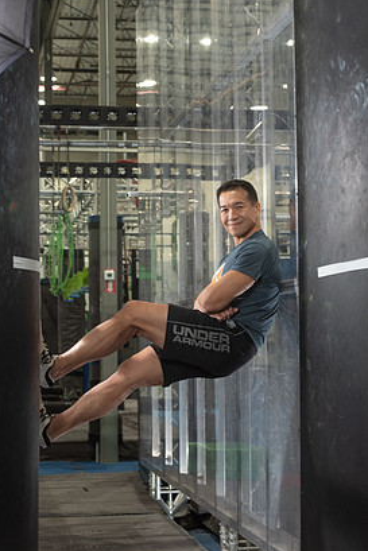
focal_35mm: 77
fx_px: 1180
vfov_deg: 26.3
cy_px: 256
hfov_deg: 17.7
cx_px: 175
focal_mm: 70
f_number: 5
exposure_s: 1/50
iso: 500
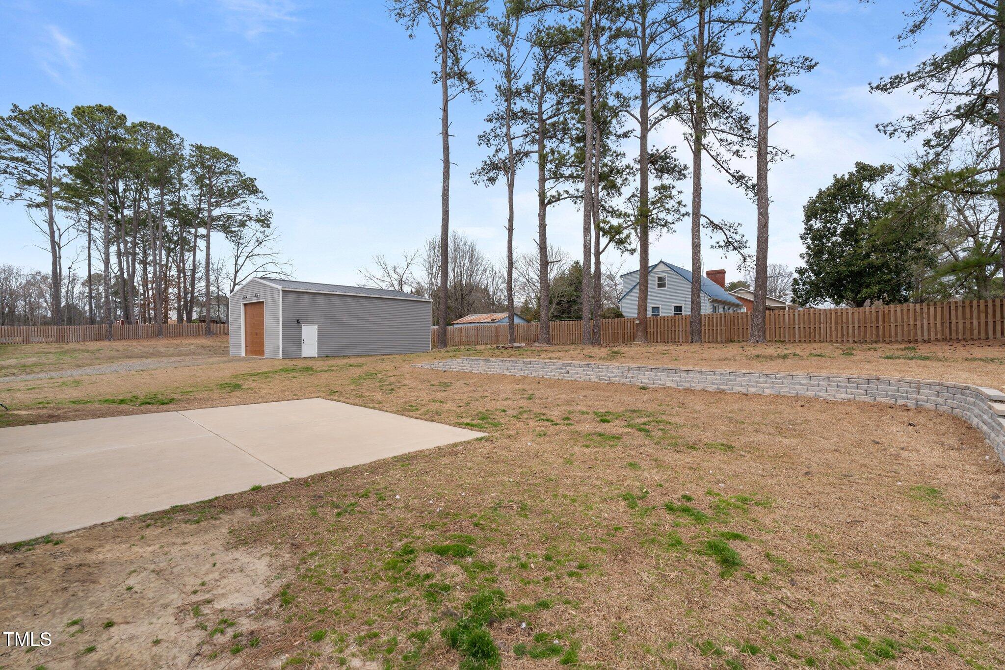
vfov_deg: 73.8
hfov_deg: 96.7
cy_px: 335
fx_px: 447
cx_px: 502
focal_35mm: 16
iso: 320
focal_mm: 16
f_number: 8
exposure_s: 1/640
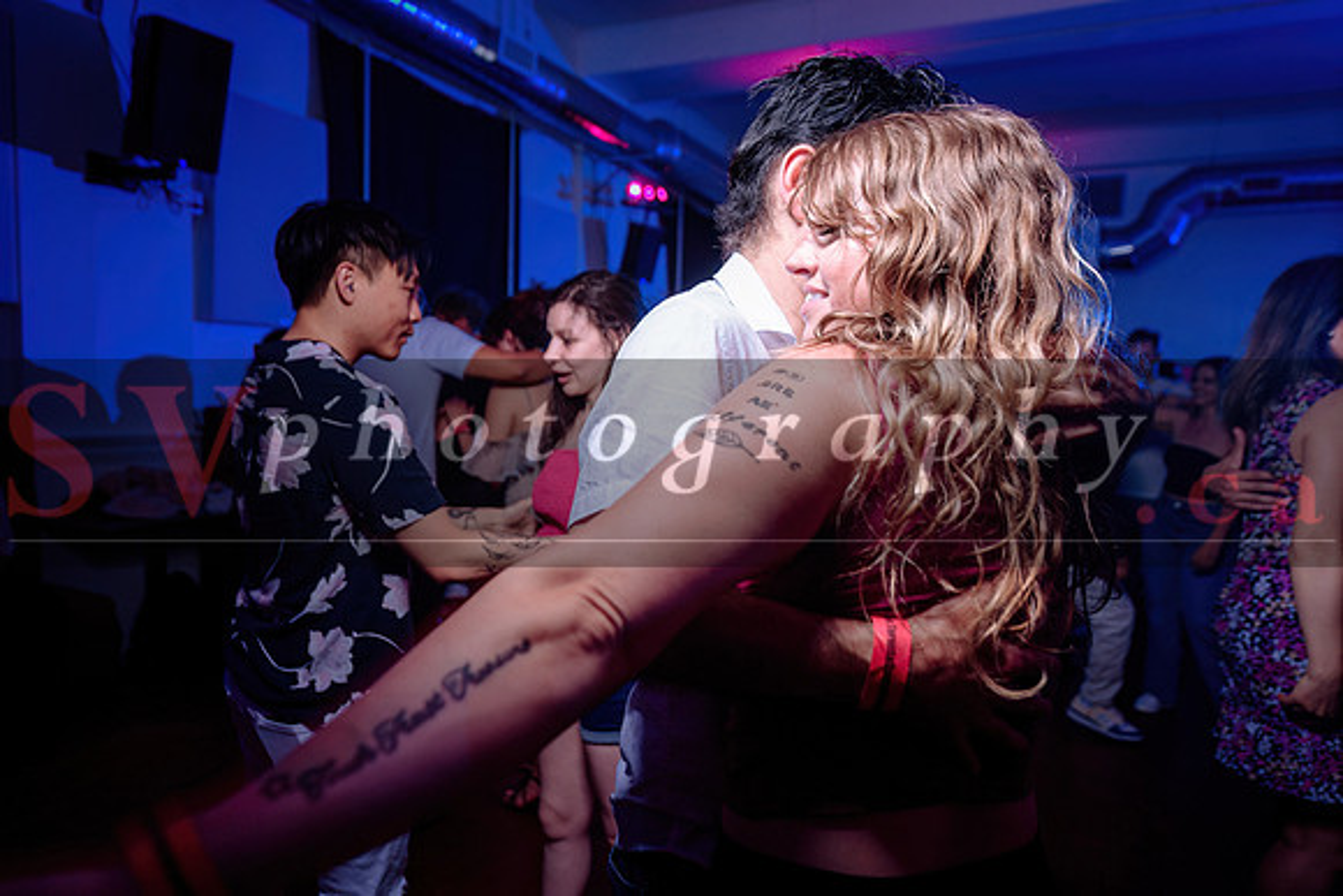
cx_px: 672
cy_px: 448
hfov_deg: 73.7
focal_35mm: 24
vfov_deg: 53.2
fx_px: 896
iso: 800
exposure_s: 1/50
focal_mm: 24
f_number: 3.2
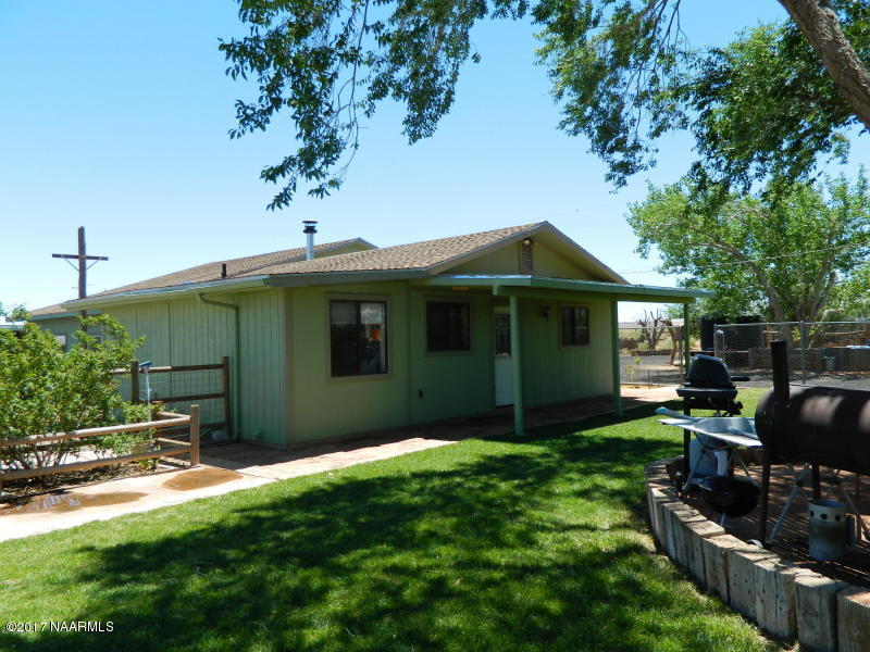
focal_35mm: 25
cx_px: 435
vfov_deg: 54.9
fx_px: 628
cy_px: 326
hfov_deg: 69.4
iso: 80
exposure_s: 1/640
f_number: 3.1
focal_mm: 4.5
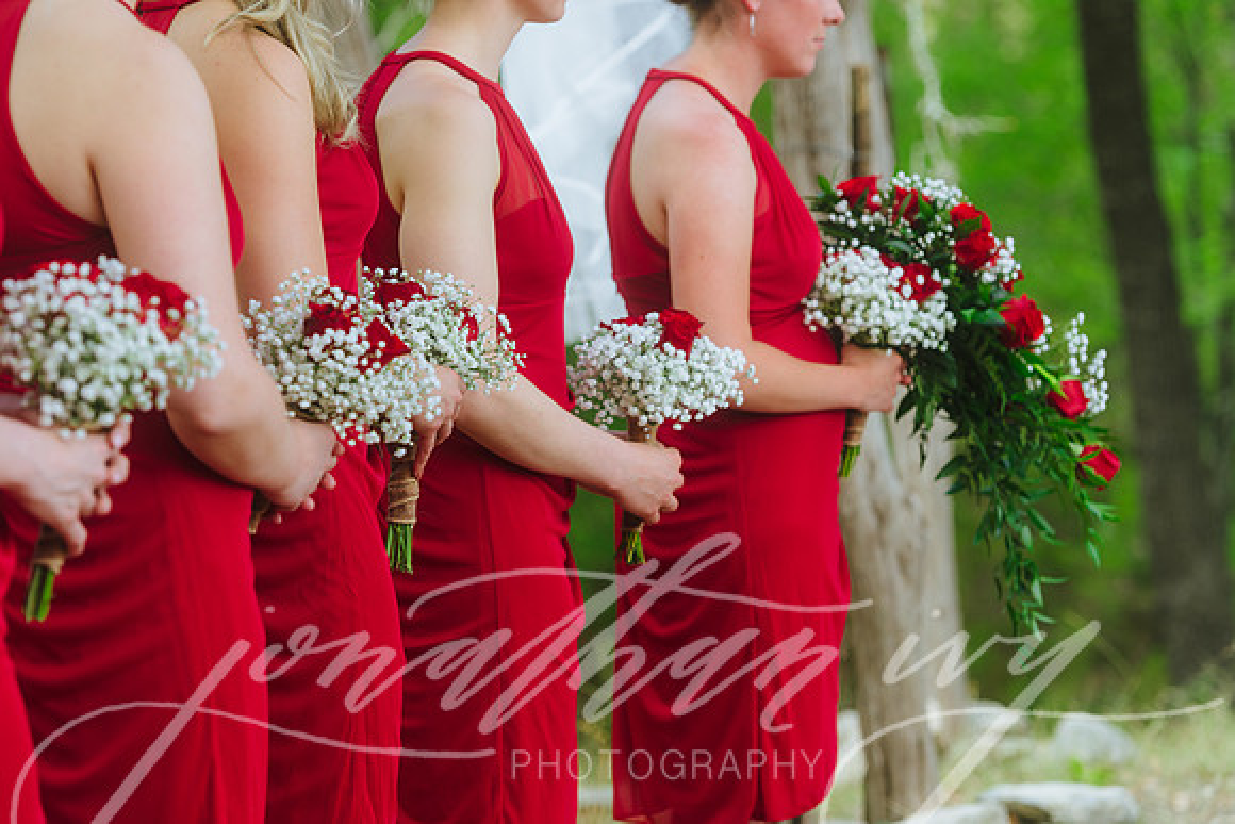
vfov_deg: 10.0
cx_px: 537
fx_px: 4729
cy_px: 359
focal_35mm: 138
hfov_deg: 14.9
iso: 125
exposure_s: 1/250
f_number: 2.8
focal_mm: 122
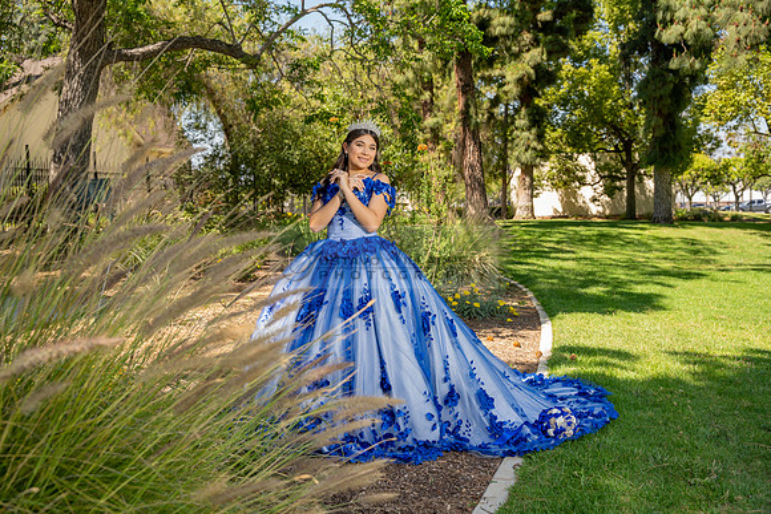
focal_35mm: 38
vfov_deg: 35.3
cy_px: 257
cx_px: 386
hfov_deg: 51.0
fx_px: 808
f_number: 4.5
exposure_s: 1/200
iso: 125
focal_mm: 37.7
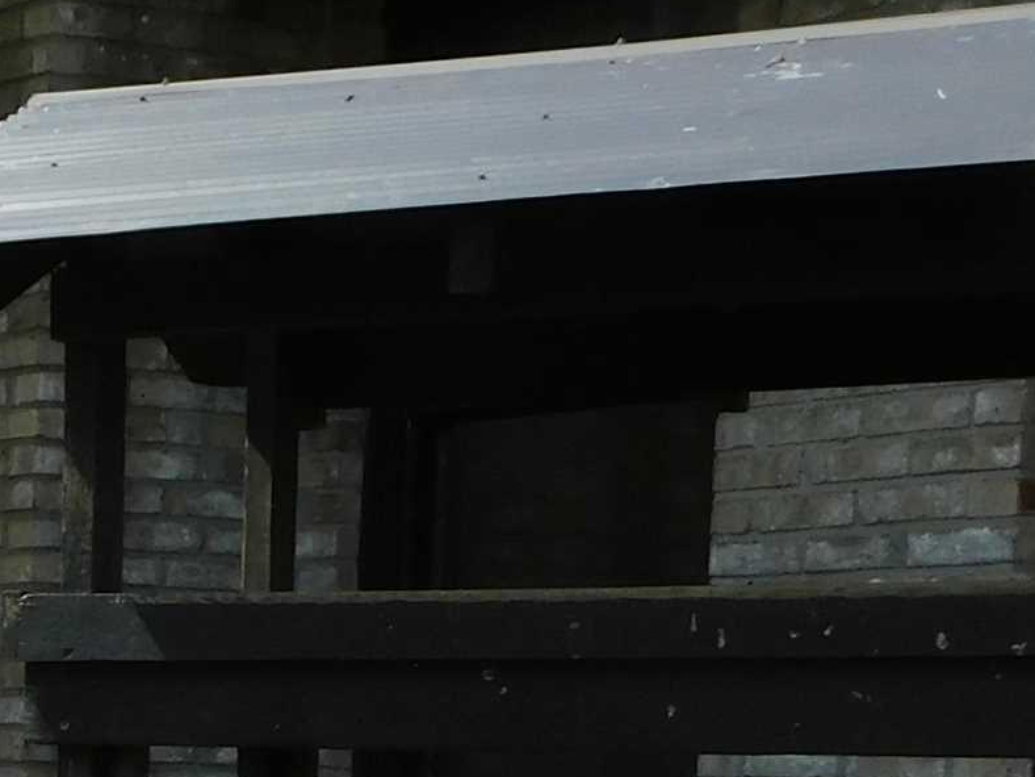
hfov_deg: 14.7
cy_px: 1102
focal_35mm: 117
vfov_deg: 12.2
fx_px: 3498
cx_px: -843
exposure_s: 1/1250
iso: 125
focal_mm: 5.3
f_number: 3.2
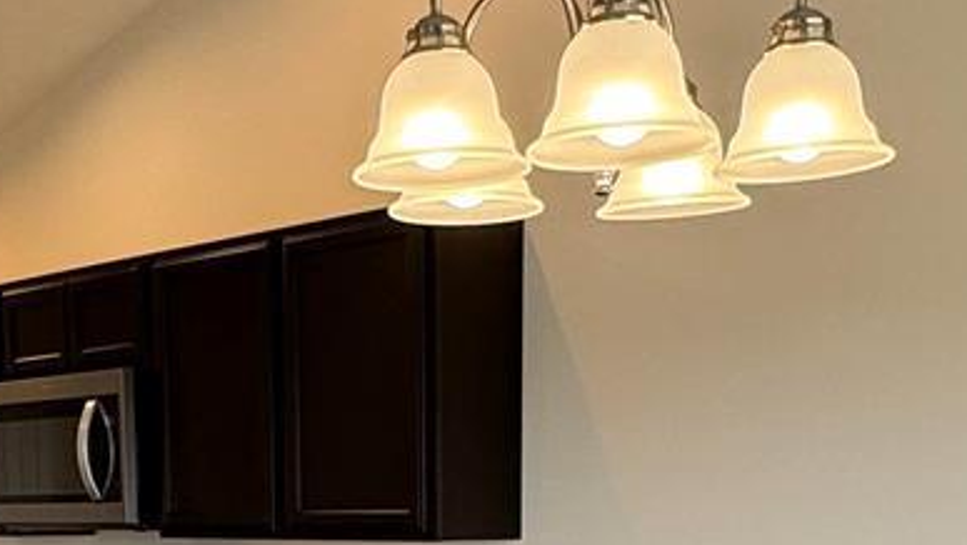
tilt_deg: -9.1
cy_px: 772
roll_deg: -0.6
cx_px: 402
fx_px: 1616
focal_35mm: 63
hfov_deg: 33.2
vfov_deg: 17.5
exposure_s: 1/120
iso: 64
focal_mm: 2.22
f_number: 2.2
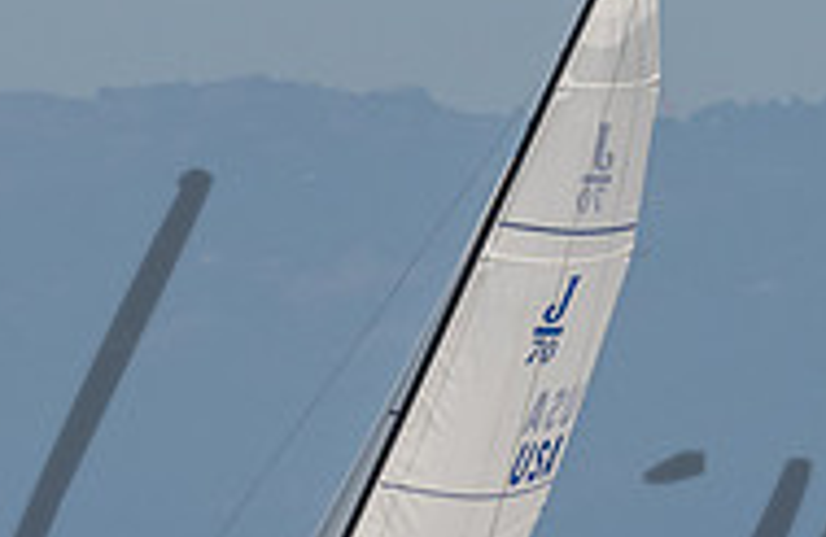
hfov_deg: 1.8
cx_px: 217
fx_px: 25805
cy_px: 554
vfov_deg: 1.2
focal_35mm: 1133
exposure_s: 1/1000
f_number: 9
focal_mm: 190
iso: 640
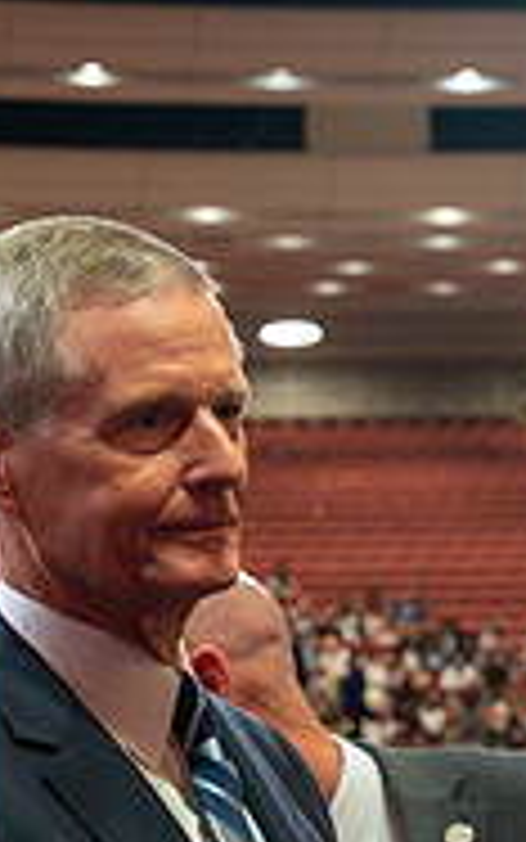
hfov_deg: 6.7
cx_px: 526
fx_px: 4492
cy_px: 534
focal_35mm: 196
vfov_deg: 10.7
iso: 3200
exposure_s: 1/60
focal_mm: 62
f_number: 9
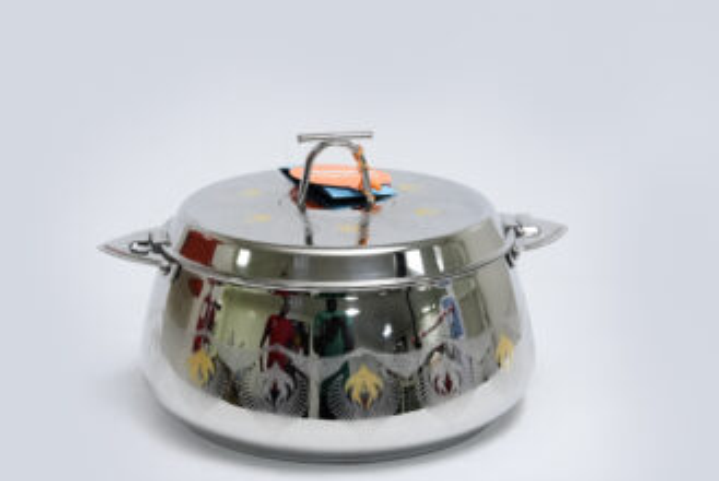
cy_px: 253
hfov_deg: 23.9
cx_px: 323
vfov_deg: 16.1
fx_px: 1699
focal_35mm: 85
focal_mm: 70
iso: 6400
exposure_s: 1/160
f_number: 16
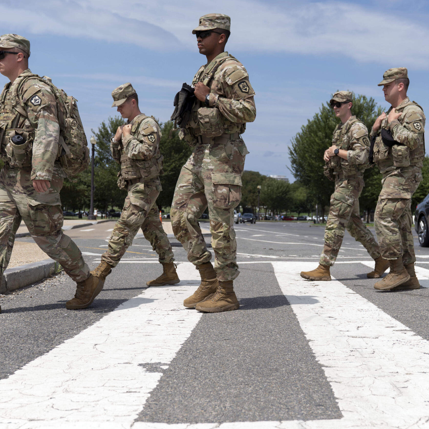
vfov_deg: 37.5
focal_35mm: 45
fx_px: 631
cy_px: 204
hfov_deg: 37.1
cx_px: 288
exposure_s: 1/640
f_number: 4.5
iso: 80
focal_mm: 31
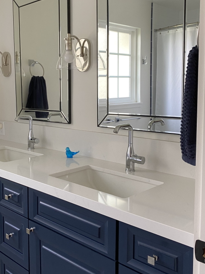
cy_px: 124
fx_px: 308
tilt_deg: -5.3
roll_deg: -0.3
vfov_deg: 47.8
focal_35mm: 39
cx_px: 68
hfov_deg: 36.4
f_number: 1.8
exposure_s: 1/60
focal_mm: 4.25
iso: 125
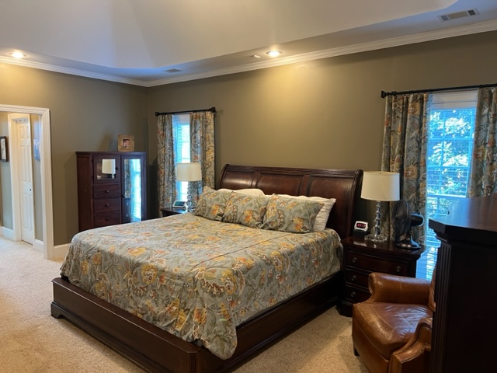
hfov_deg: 67.3
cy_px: 186
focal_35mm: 26
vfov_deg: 53.1
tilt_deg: -4.9
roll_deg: -0.9
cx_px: 248
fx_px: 373
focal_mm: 5.7
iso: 250
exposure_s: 1/60
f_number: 1.5
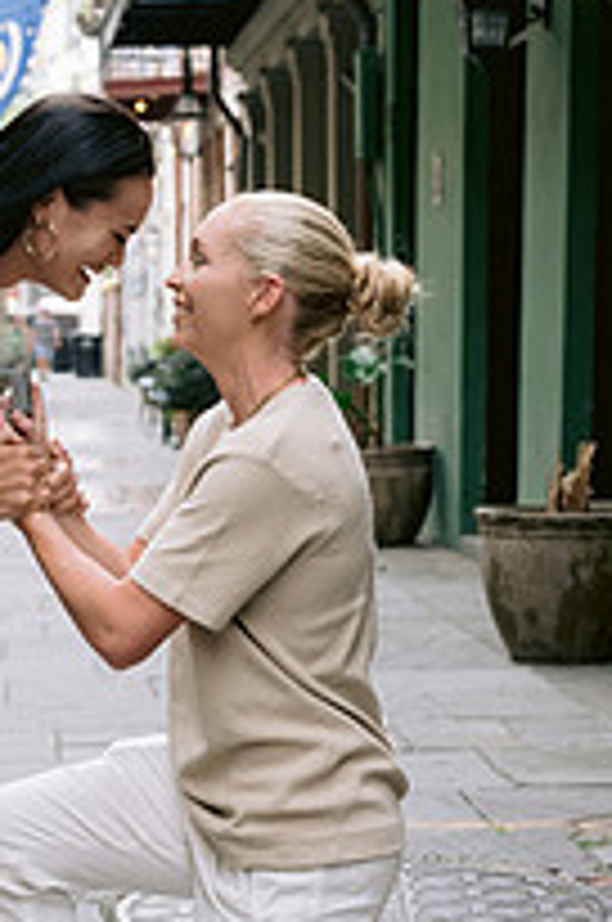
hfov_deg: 12.3
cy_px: 486
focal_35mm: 110
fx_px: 2814
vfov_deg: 18.6
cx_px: 18
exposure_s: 1/160
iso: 640
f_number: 4
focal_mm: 50
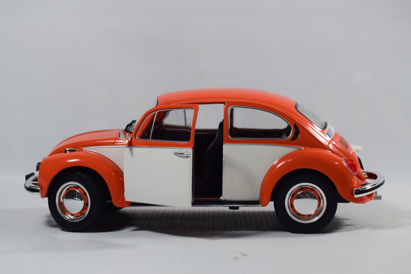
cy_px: 137
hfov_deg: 29.2
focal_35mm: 69
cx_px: 206
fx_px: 788
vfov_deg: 19.7
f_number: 8
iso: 400
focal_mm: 46
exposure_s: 1/50
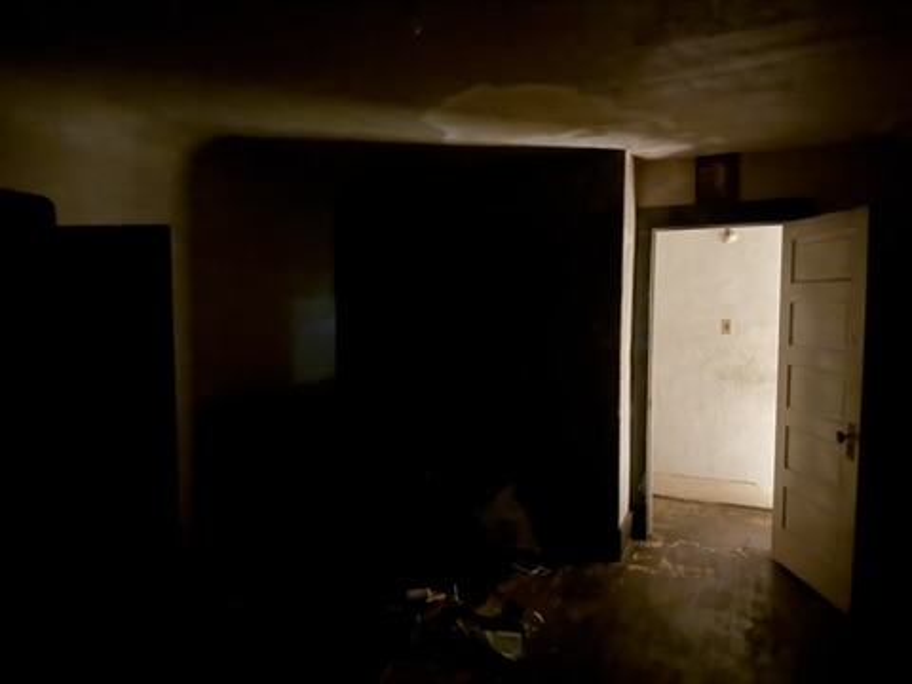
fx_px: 632
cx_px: 456
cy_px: 342
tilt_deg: -2.8
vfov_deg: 56.8
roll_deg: +0.7
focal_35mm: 24
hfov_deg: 71.6
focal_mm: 6.76
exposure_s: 1/2
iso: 8000
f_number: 1.78
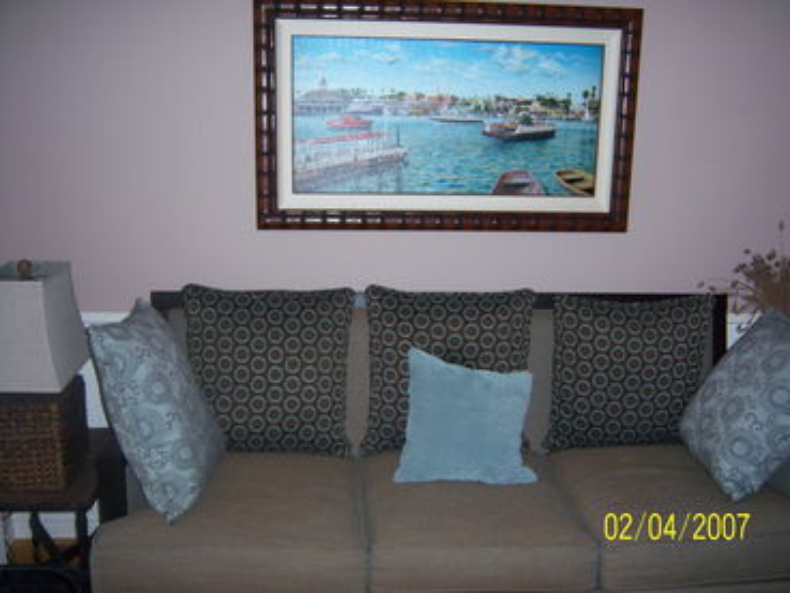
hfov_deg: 51.4
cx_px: 395
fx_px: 822
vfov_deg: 39.7
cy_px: 296
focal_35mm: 36
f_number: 2.8
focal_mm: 7.5
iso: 160
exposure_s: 1/60
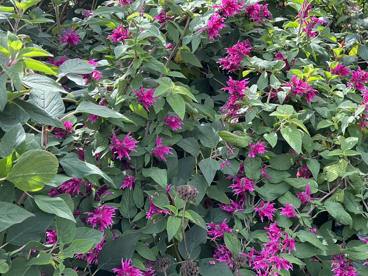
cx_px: 227
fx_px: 500
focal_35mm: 47
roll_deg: -2.8
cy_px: 137
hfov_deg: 40.2
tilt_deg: -19.3
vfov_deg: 30.9
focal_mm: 5.7
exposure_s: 1/410
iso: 50
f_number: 1.5
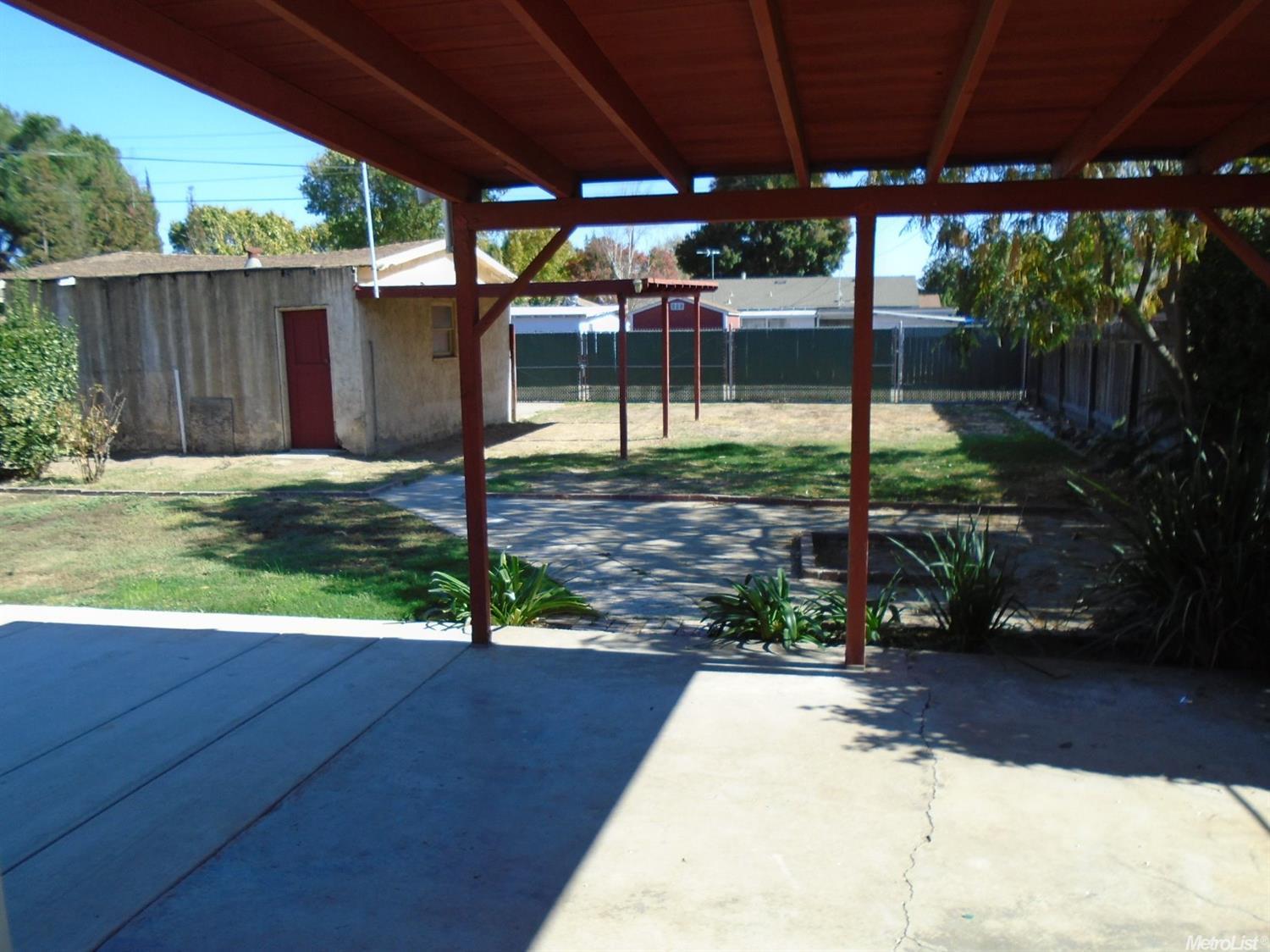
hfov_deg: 67.3
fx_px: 954
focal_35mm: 26
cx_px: 635
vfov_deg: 53.0
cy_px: 476
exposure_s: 1/500
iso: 100
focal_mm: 4.6
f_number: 3.2
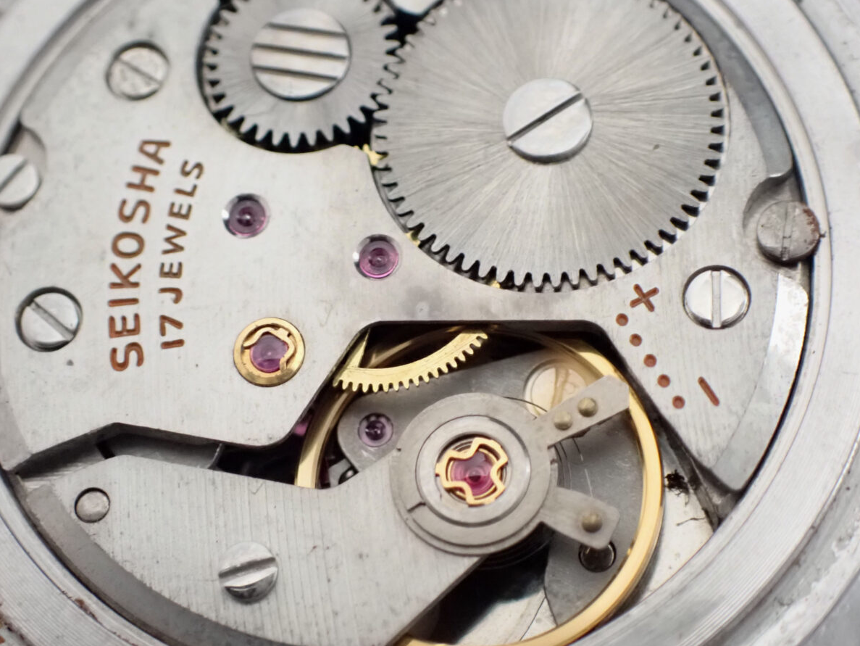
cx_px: 433
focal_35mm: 95
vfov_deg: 15.6
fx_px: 2361
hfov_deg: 20.6
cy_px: 324
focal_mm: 16.79
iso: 1600
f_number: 4.7
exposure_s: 1/50
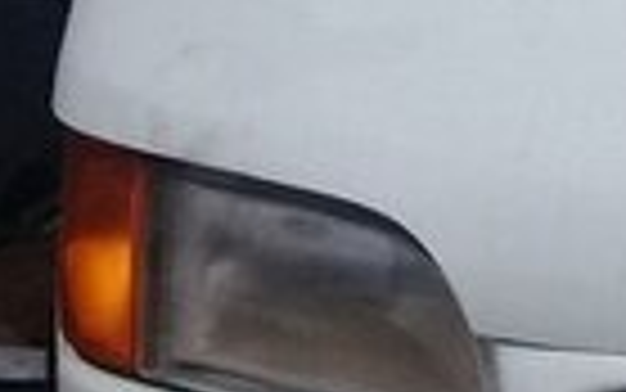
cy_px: 83
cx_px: 1099
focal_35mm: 156
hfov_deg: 12.4
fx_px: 2663
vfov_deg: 8.4
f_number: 2.2
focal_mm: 3.3
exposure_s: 1/151
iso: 50
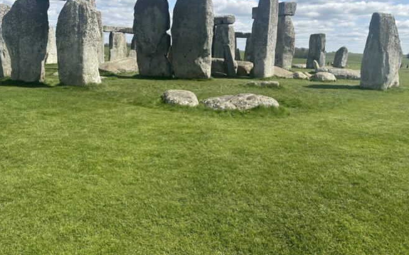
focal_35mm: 26
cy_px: 100
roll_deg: -1.6
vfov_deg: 47.2
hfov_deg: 70.4
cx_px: 206
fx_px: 290
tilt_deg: -9.7
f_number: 1.78
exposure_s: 1/4016
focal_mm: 6.86
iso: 80
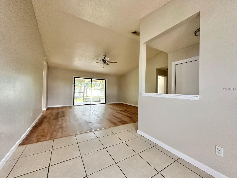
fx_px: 96
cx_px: 118
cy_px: 89
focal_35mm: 14
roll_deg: -1.4
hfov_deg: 102.1
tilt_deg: +1.2
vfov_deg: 85.7
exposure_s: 1/60
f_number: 2.2
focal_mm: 2.22
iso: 500
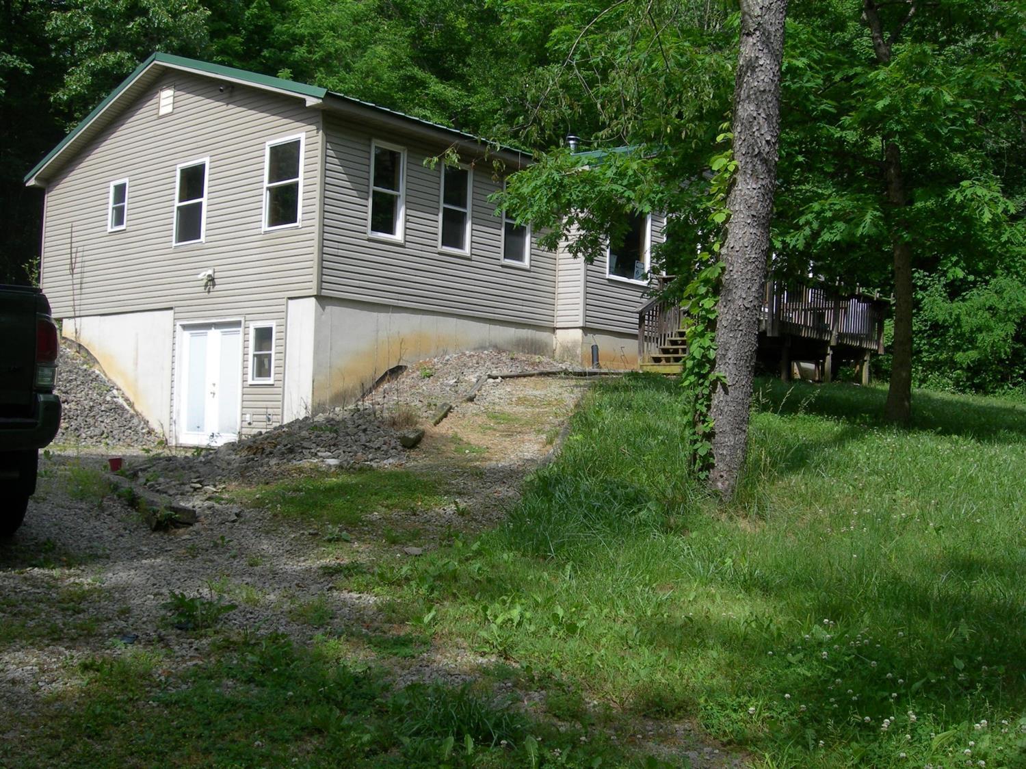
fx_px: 1126
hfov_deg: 49.0
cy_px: 384
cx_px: 513
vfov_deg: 37.7
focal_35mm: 38
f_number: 4.8
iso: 50
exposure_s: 1/304
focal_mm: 7.8
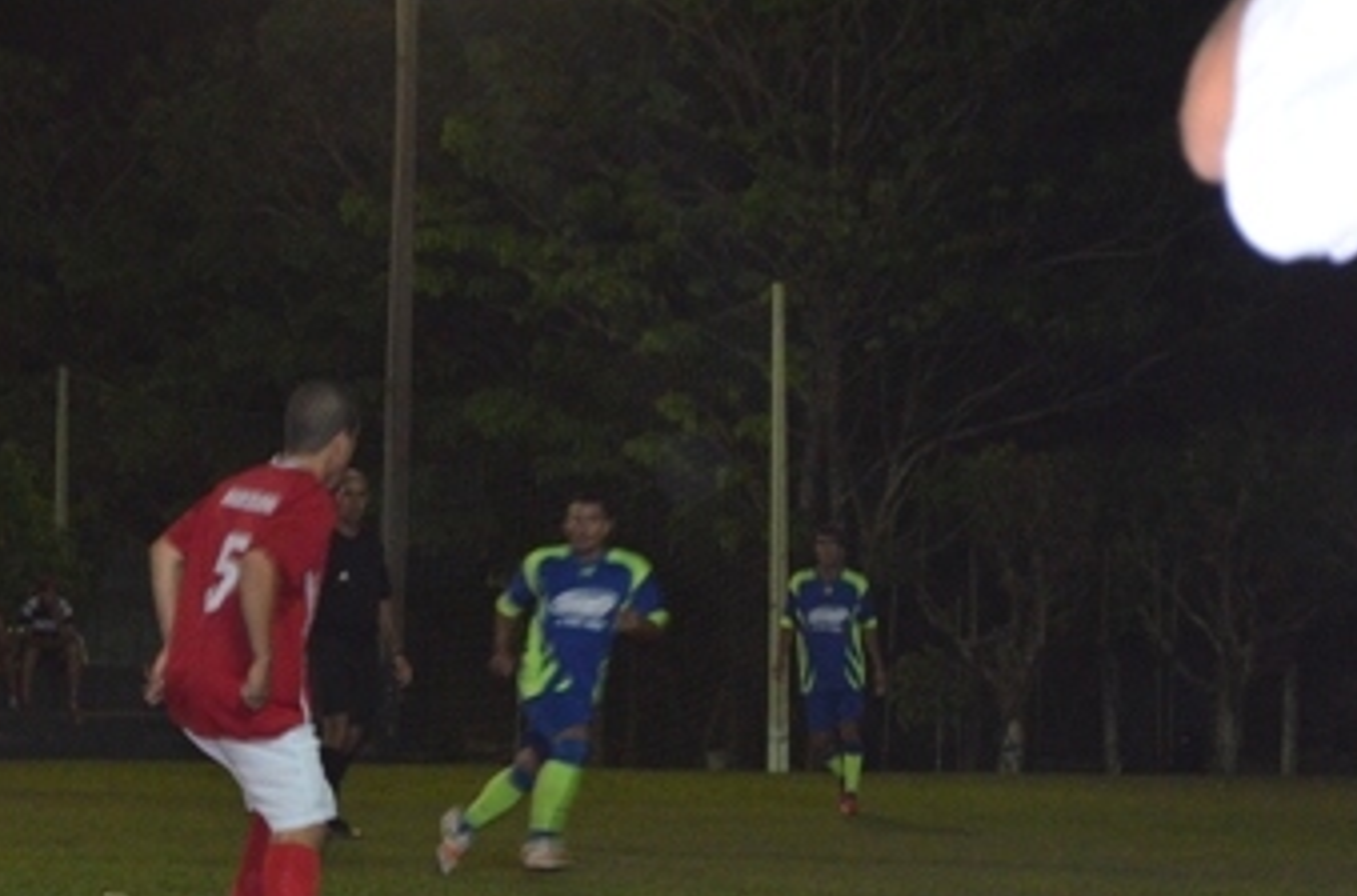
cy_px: 756
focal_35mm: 136
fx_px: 5112
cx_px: 376
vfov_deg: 10.0
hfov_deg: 15.1
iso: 3200
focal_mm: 48
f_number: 5.6
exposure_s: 1/60
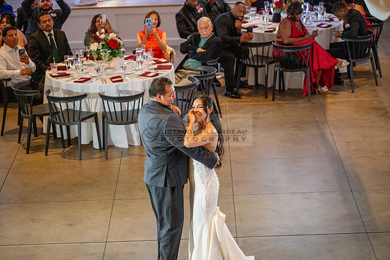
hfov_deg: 17.1
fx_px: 1300
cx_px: 195
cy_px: 130
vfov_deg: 11.4
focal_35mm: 120
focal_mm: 120
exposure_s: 1/200
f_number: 4
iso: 3200
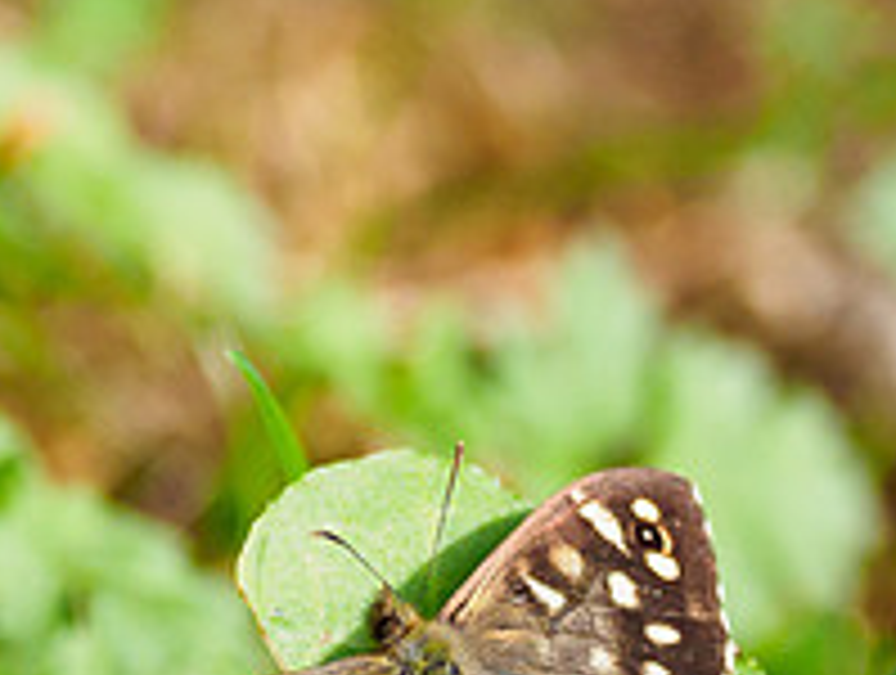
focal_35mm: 2268
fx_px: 58811
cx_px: 421
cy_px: 624
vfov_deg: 0.7
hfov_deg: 0.9
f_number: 4
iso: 320
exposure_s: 1/640
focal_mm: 300
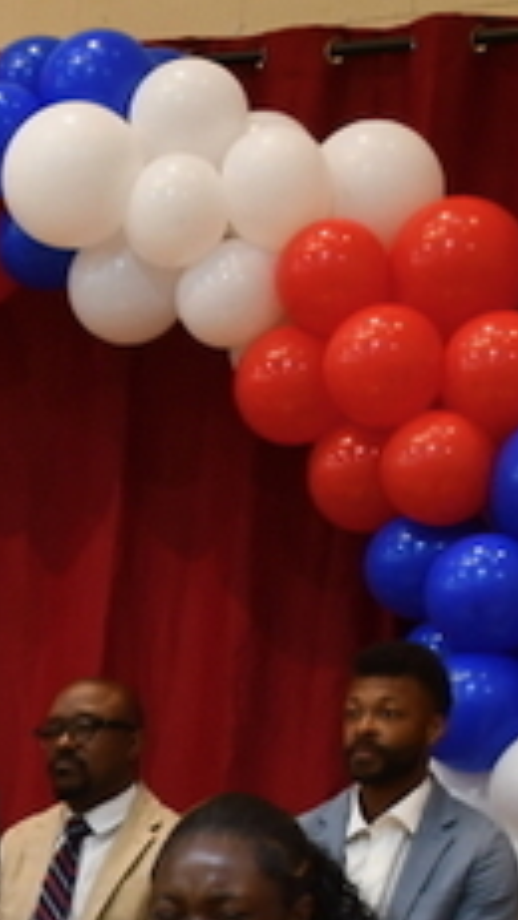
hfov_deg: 7.5
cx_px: -693
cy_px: 1145
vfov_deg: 13.6
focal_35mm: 153
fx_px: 3735
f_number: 4
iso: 900
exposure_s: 1/125
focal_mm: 22
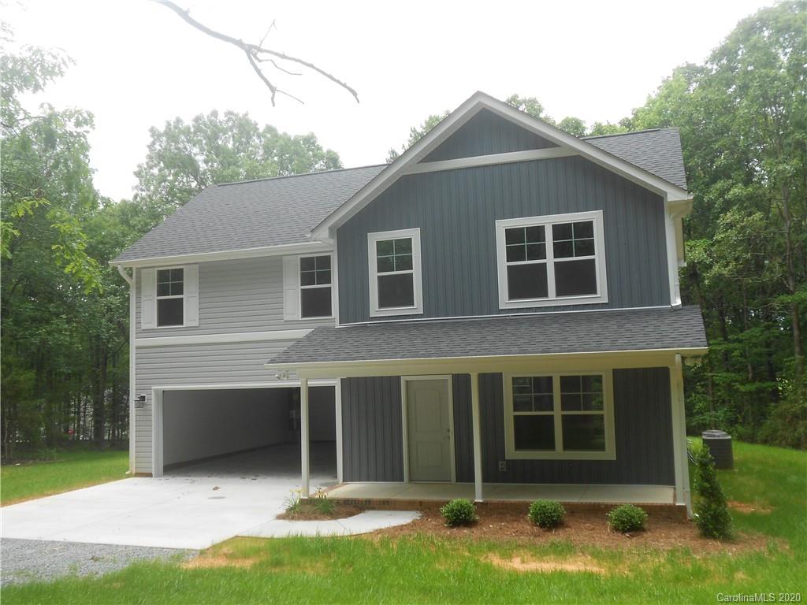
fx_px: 746
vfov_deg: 44.2
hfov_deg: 56.8
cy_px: 302
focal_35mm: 32
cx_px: 404
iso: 80
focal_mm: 5.8
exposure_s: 1/320
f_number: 3.6
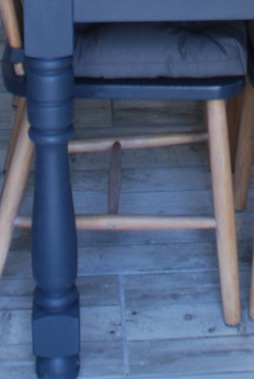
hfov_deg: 10.5
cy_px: -308
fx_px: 1373
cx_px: 234
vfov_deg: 14.0
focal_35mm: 130
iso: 250
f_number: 3.8
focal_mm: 20
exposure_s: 1/30
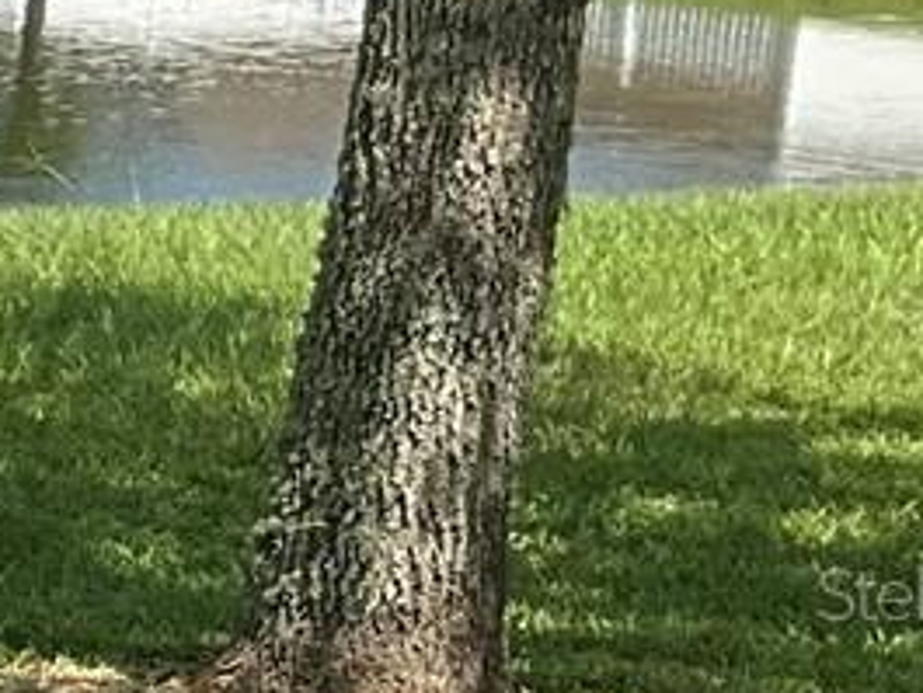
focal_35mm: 175
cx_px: -1641
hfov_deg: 9.4
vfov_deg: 8.5
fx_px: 4668
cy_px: 592
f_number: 1.8
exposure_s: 1/1412
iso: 25
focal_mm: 3
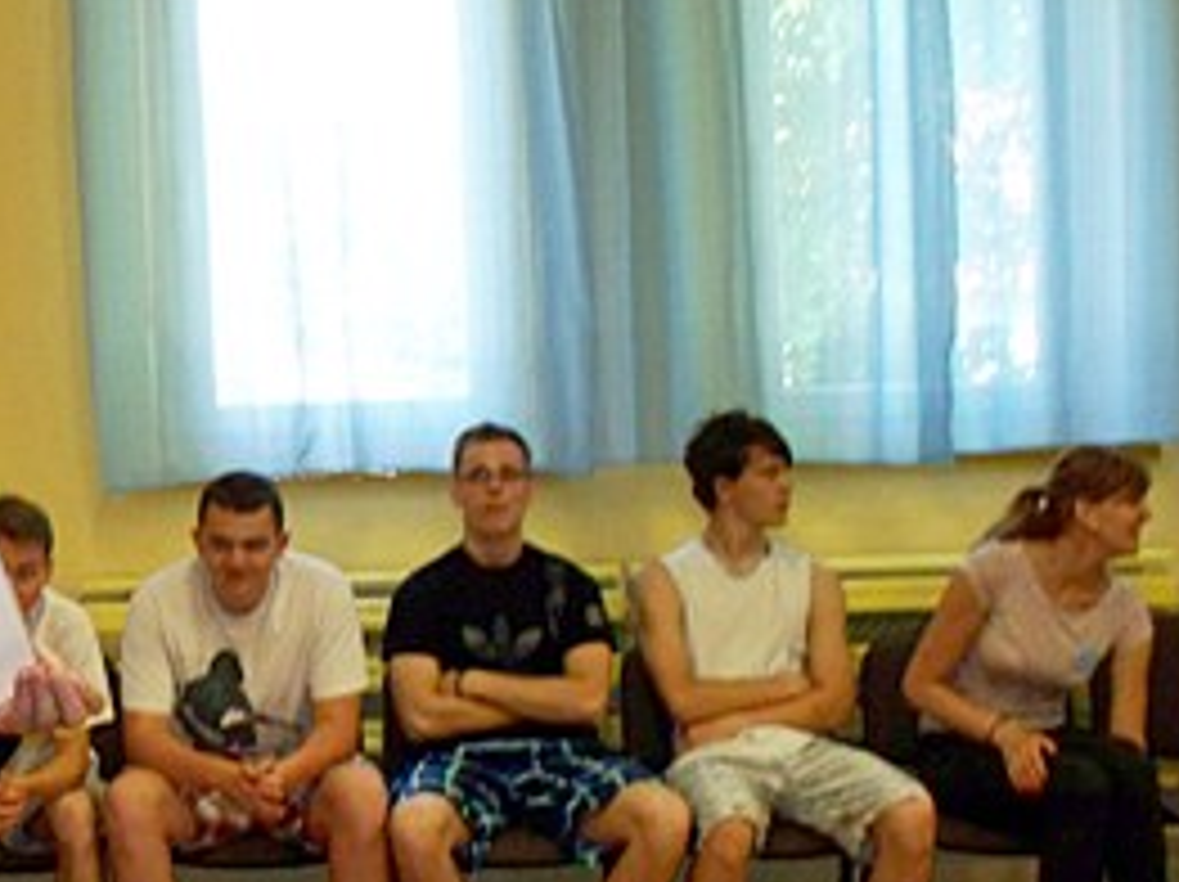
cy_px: 482
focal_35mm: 88
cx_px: -90
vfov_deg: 16.8
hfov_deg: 21.2
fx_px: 2994
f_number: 2.8
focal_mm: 7.54
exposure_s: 1/60
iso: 200
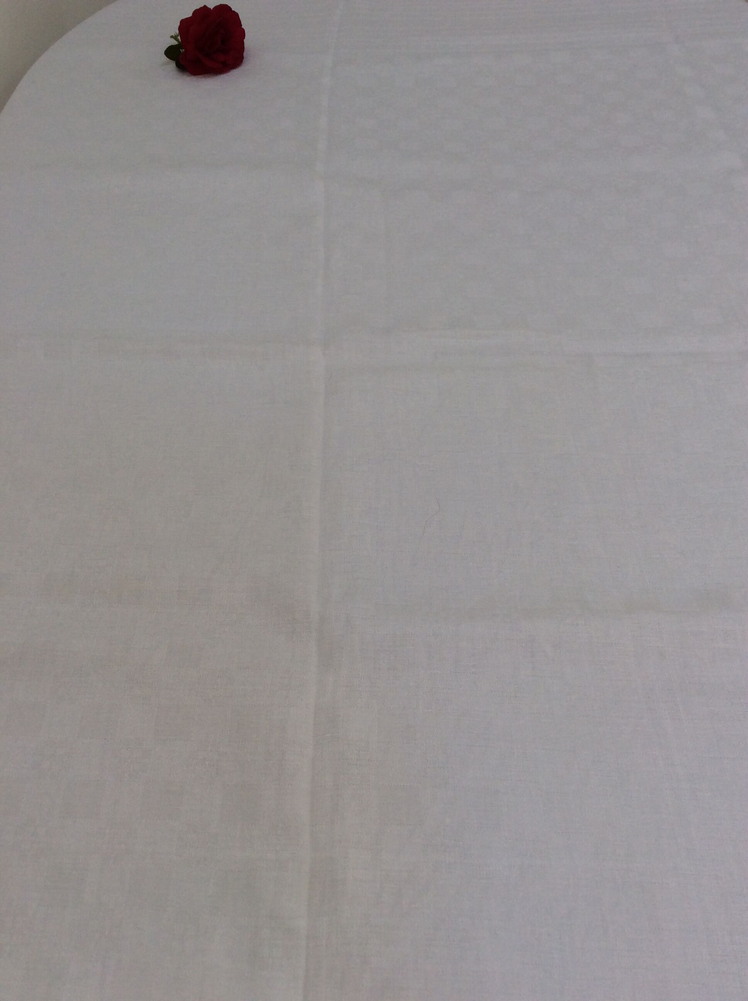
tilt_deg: -49.8
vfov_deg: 56.9
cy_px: 500
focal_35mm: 32
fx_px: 924
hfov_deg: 44.1
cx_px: 374
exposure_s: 1/276
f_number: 2.4
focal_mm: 3.3
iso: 32
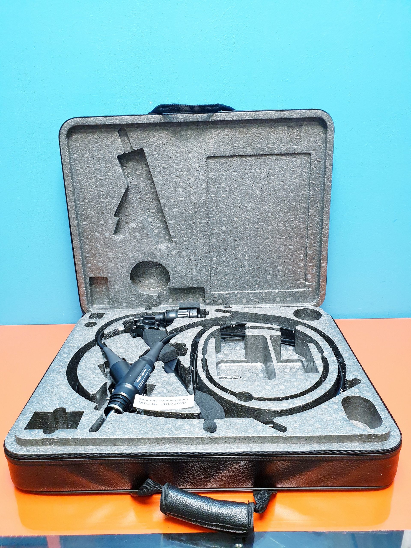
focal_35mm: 26
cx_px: 206
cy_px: 274
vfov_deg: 67.3
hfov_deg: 53.1
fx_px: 412
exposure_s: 1/50
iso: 200
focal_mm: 4.3
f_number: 2.4
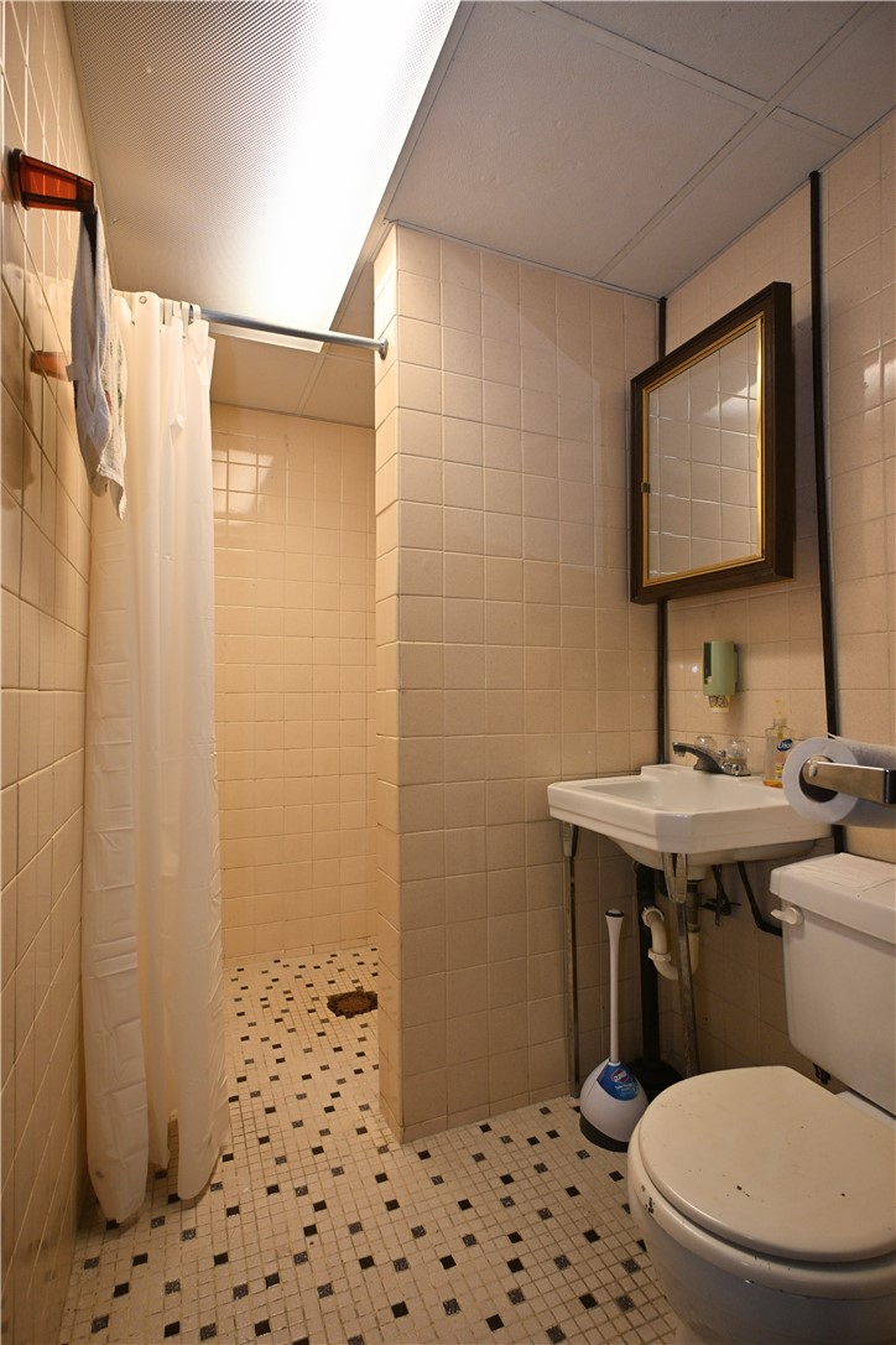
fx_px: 672
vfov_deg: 90.0
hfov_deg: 67.4
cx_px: 448
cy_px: 672
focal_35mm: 18
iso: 200
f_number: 4.5
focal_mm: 12
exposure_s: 1/60
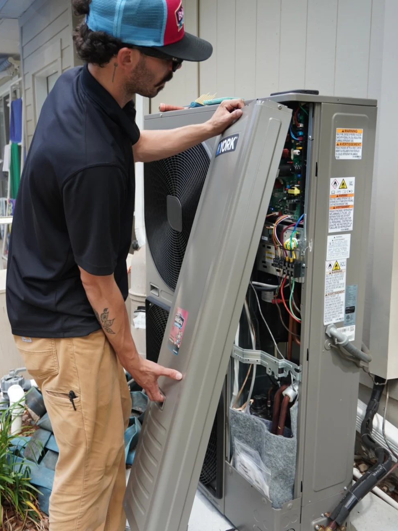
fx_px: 530
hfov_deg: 41.2
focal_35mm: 35
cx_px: 200
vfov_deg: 53.2
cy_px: 264
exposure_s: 1/160
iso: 100
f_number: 4
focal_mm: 21
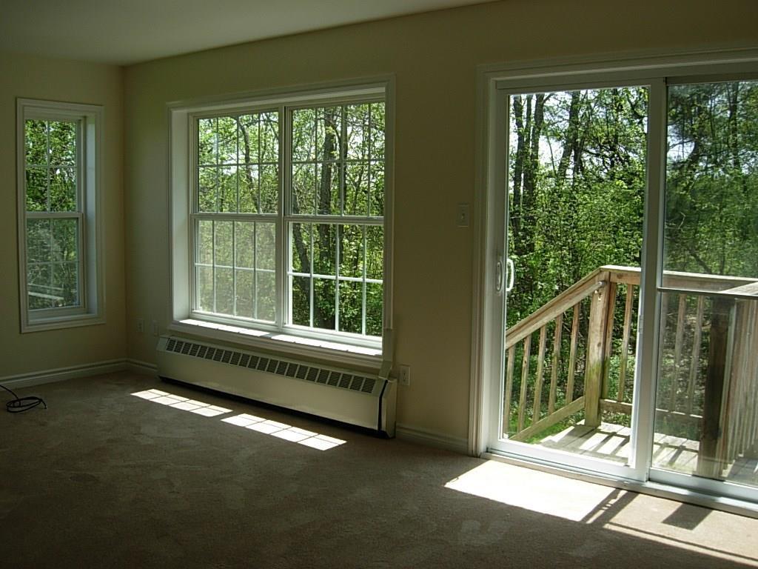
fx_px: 788
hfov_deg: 51.4
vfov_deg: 39.7
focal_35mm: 36
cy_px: 284
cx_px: 379
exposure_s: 1/136
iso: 50
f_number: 3.8
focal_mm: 7.5
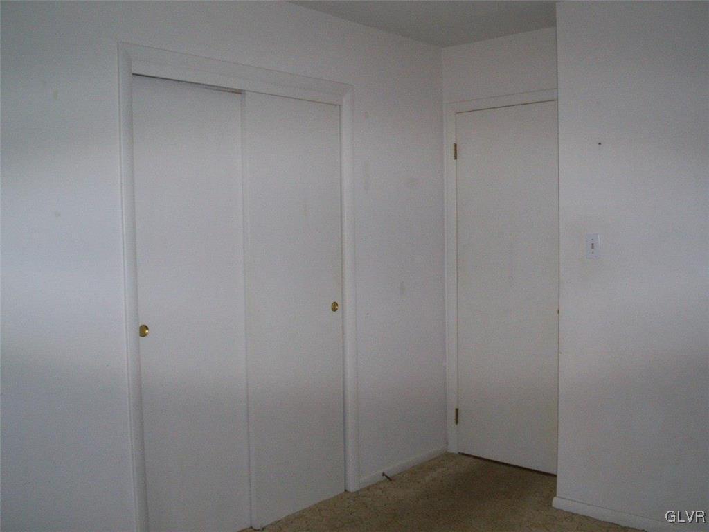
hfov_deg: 51.4
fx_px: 737
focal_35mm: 36
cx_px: 354
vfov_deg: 39.7
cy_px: 266
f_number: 4.5
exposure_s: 1/64
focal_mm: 5.9
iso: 140
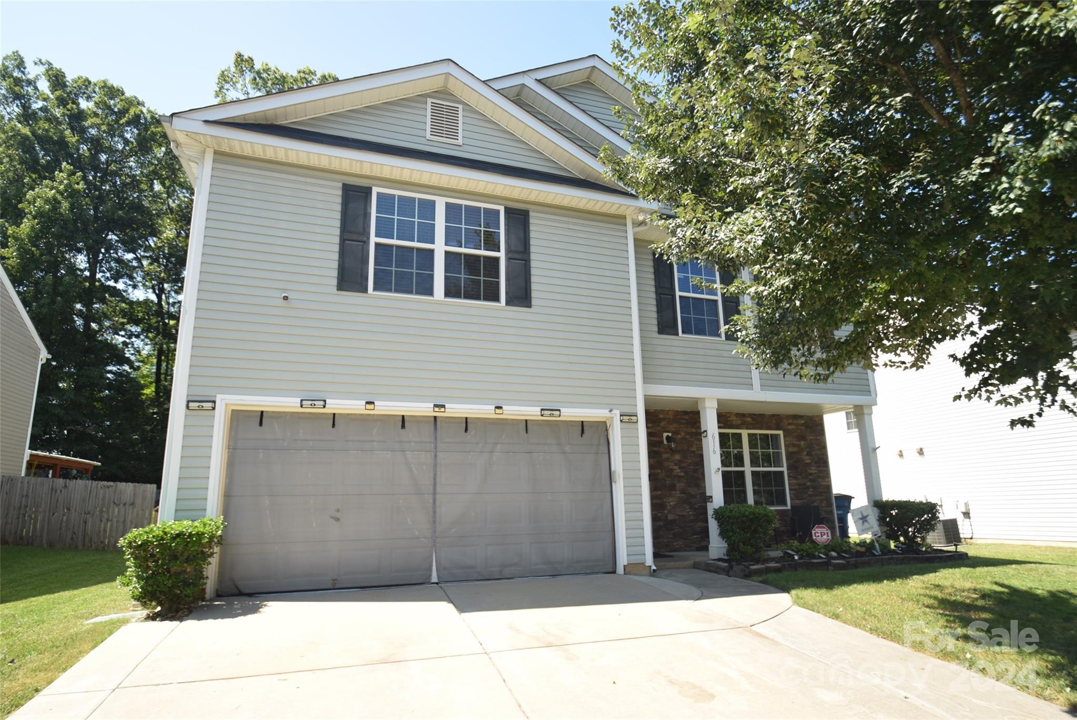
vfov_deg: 67.5
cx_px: 538
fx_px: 539
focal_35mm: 18
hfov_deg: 90.0
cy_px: 360
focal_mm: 12
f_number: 7.1
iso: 100
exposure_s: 1/200
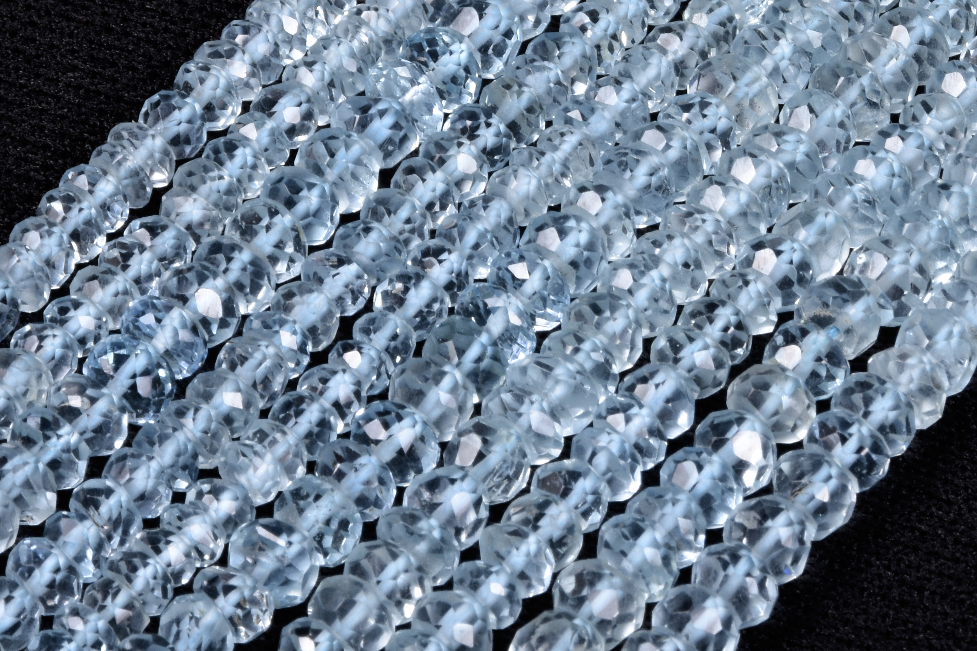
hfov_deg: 9.8
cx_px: 488
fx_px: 5699
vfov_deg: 6.5
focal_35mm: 210
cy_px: 326
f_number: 22
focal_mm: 140
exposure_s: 1/160
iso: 250
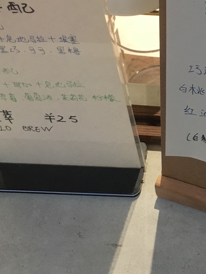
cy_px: 133
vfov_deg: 24.4
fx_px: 635
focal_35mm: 80
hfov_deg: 17.8
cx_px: 230
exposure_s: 1/17
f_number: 2.2
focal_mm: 4.15
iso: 32
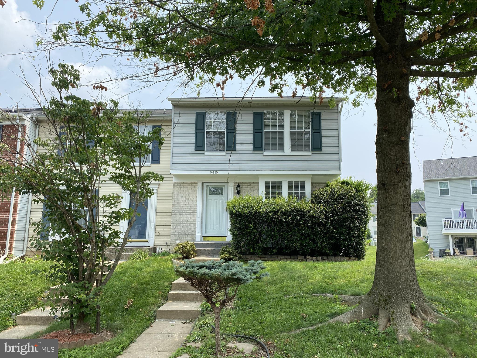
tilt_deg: +9.0
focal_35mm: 26
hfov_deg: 67.3
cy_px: 179
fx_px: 358
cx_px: 238
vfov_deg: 53.1
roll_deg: -1.2
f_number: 1.8
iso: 32
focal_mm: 4.25
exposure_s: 1/998
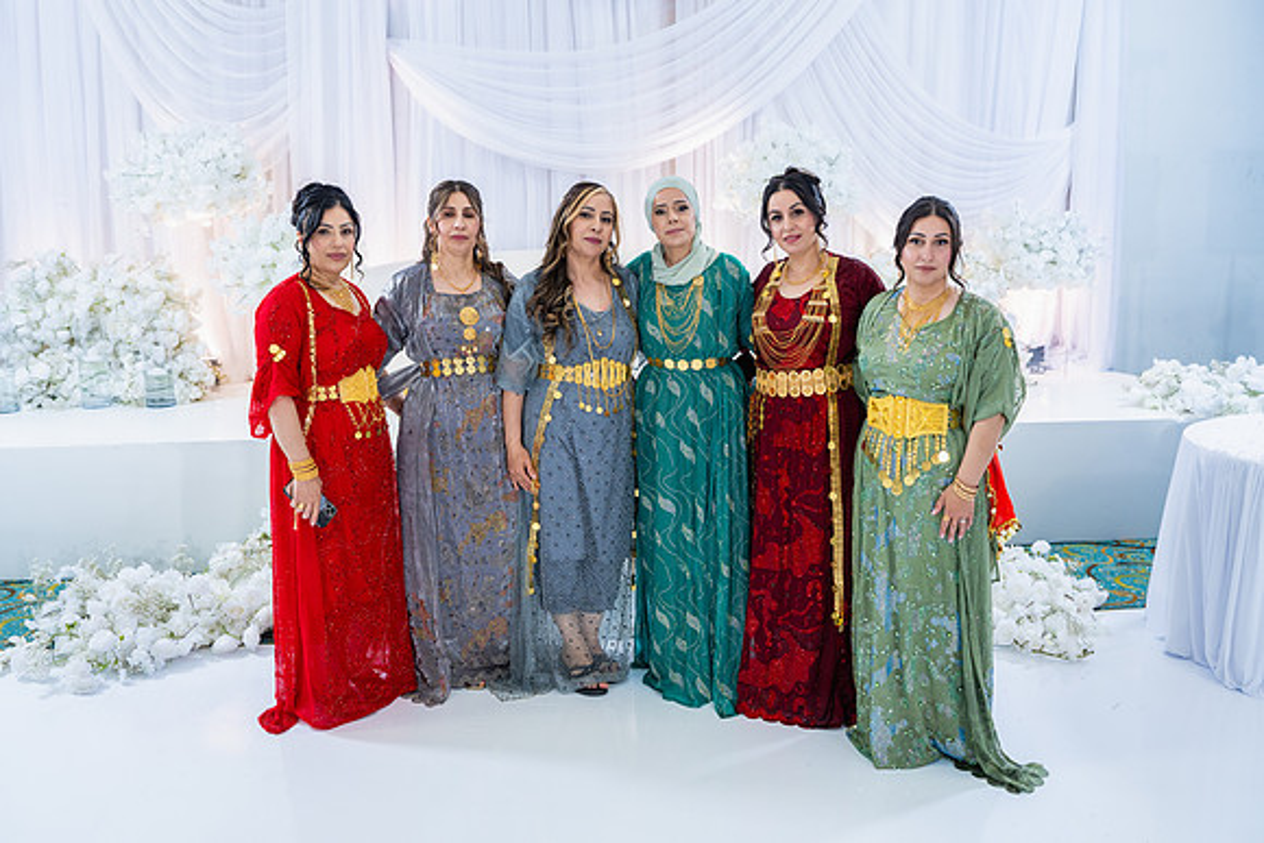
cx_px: 632
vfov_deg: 46.4
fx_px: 983
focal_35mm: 28
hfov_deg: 65.5
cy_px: 422
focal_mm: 28
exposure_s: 1/160
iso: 640
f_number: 2.8
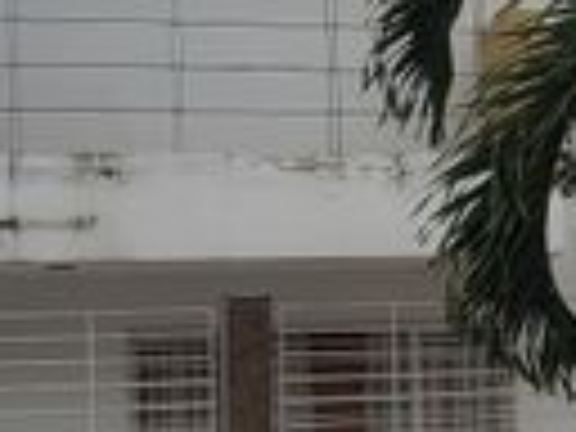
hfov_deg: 14.0
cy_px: 153
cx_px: 772
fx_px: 2246
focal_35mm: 135
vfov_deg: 11.0
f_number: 2.4
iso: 50
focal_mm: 4.3
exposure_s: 1/734
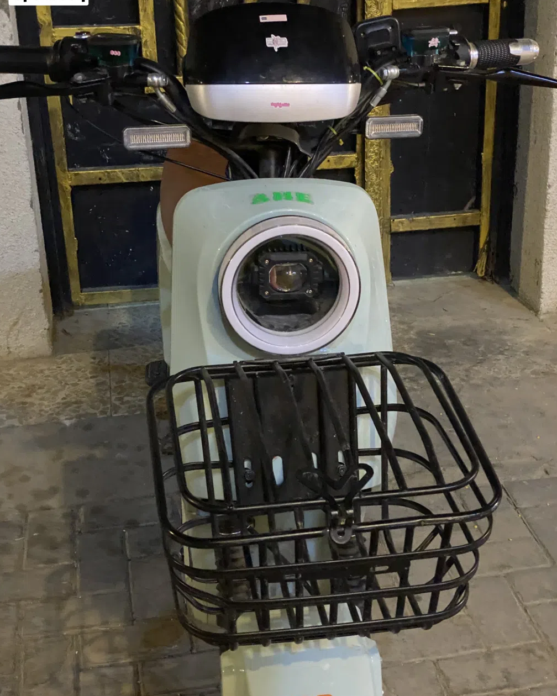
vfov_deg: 34.1
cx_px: 278
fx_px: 1133
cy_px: 329
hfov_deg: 27.6
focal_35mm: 55
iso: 1000
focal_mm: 6
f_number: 2
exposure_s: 1/25
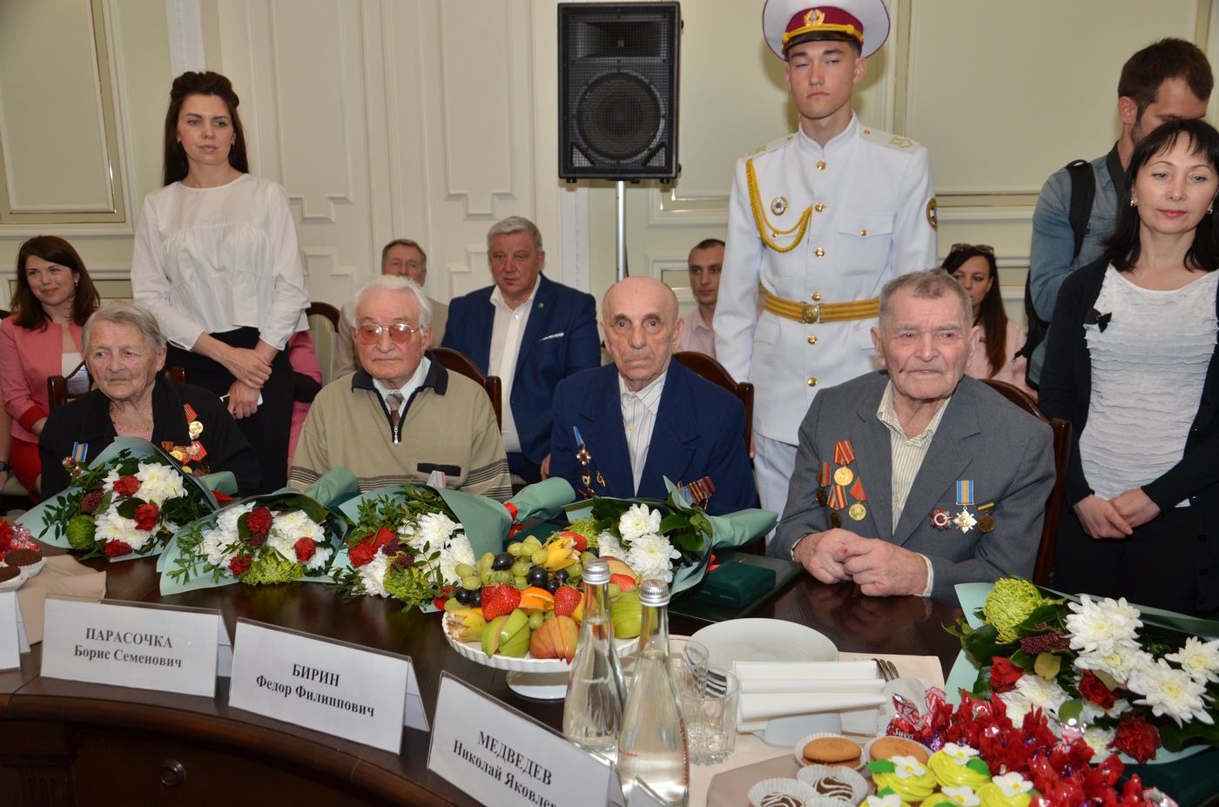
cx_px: 610
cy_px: 404
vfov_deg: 47.7
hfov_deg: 67.5
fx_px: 912
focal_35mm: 27
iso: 640
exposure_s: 1/250
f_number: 5.6
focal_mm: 18
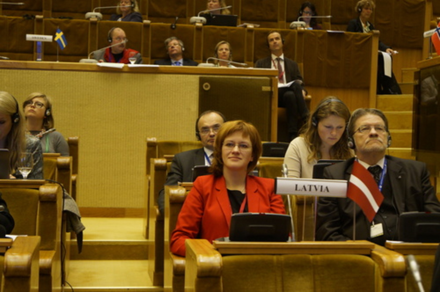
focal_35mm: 62
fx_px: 751
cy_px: 146
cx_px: 220
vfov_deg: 22.0
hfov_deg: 32.7
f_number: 4.5
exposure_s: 1/50
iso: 1600
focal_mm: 41
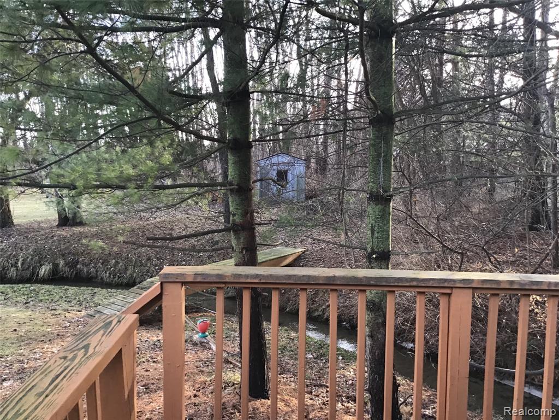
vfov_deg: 45.4
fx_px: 501
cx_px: 280
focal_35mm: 31
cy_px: 210
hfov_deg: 58.4
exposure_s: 1/30
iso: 25
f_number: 2.4
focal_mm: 3.3
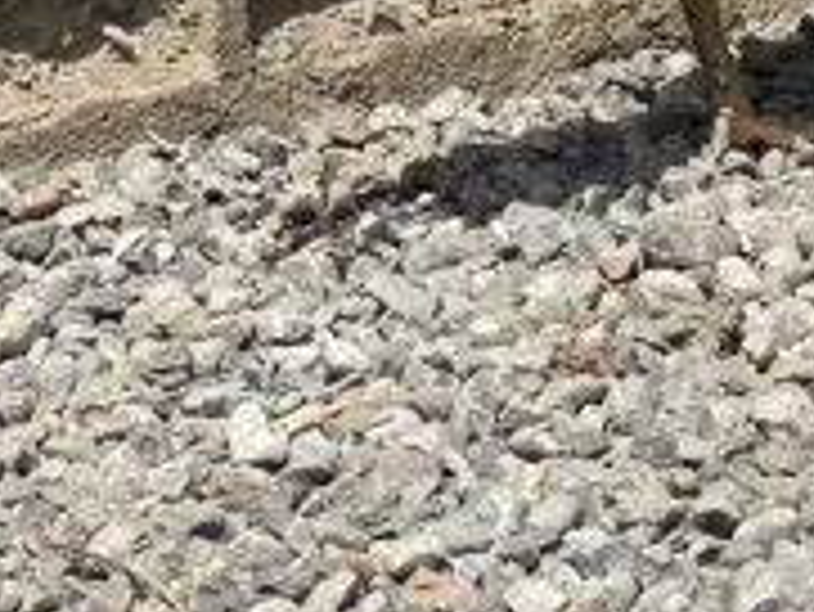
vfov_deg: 7.9
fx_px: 4330
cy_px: -338
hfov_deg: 10.5
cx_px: 1133
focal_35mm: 184
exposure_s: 1/1229
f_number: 2
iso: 20
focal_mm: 6
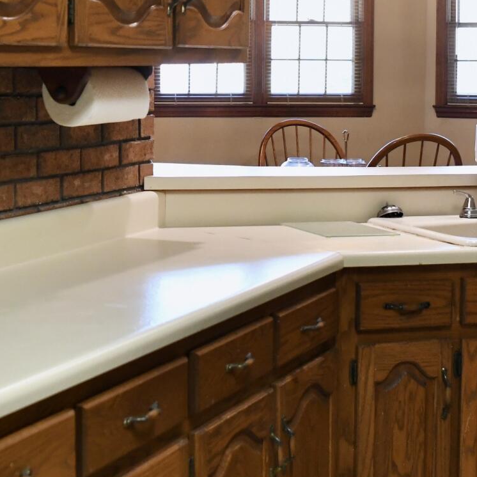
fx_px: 1278
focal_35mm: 82
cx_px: 130
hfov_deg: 21.0
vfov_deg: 20.9
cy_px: 113
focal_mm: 24
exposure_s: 1/200
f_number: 3.5
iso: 2000
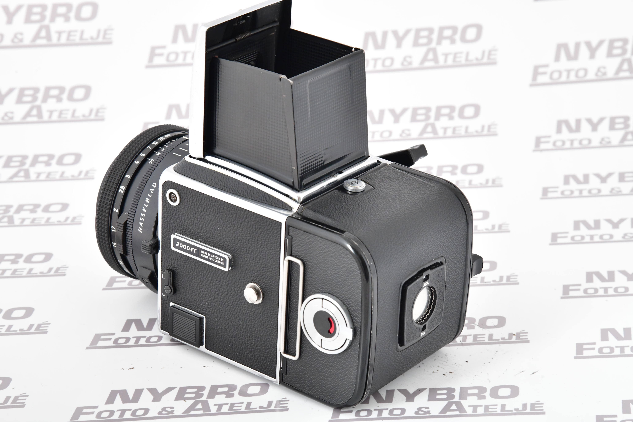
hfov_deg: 17.1
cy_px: 211
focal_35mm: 120
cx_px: 316
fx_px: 2110
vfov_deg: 11.4
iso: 2500
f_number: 14
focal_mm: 120
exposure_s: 1/200
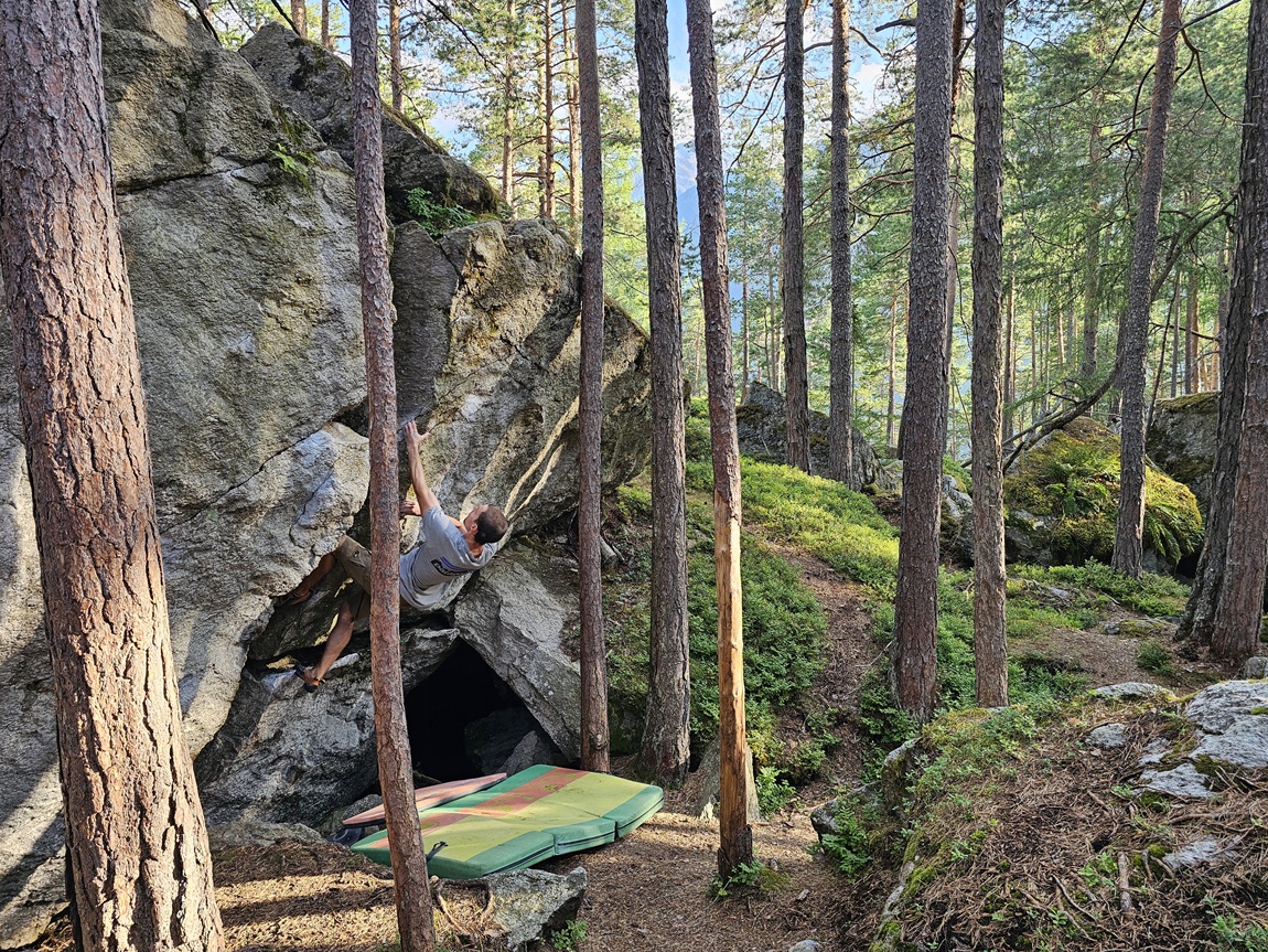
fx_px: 879
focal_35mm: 24
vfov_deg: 56.8
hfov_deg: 71.6
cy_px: 466
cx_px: 616
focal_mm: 6.3
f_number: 1.7
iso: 80
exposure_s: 1/180
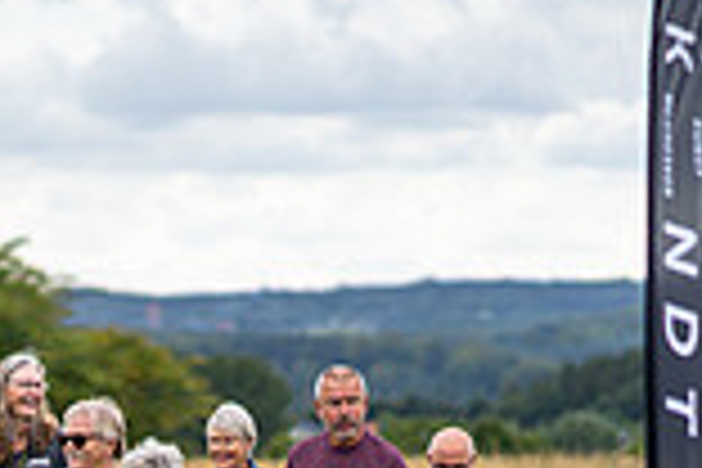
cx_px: -63
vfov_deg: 4.3
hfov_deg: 6.5
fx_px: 6162
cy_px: 479
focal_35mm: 316
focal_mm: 85
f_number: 1.4
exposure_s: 1/3200
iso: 80
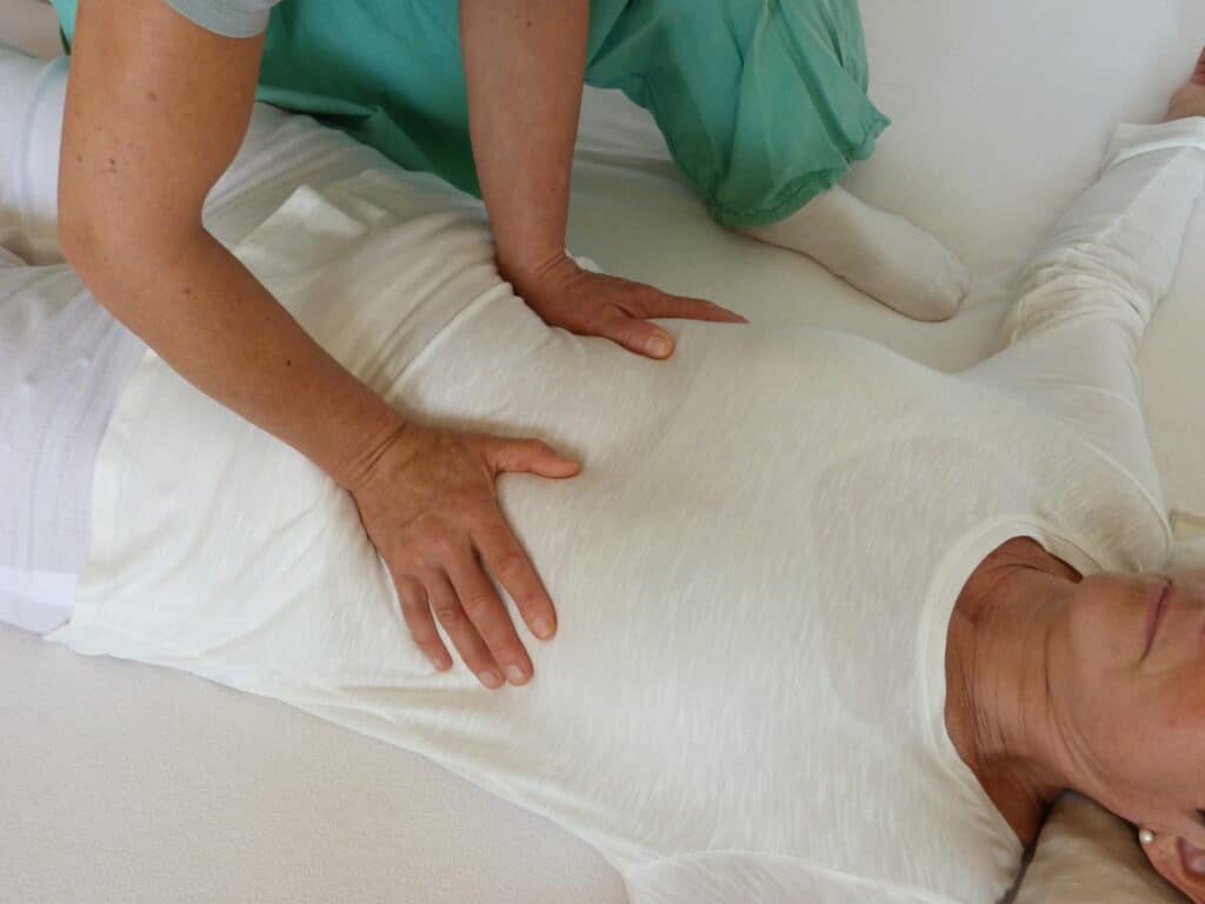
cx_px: 602
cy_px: 452
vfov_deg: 31.5
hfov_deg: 41.2
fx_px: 1601
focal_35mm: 46
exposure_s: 1/20
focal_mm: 8.3
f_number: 4.5
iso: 200
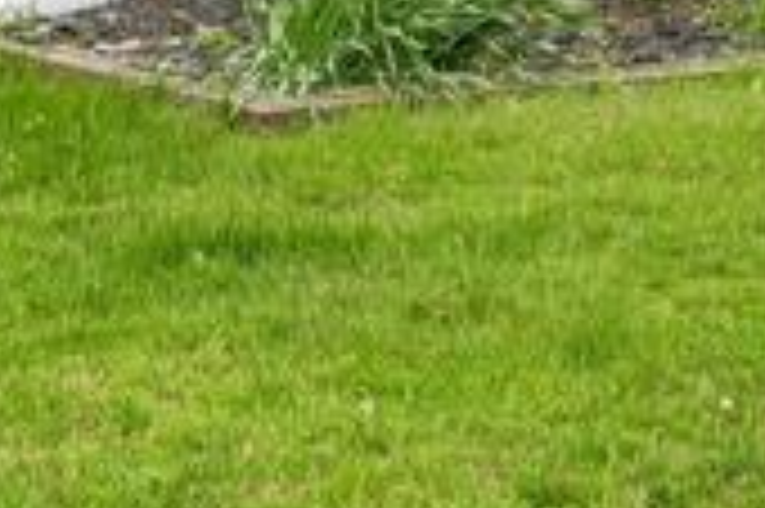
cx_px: 526
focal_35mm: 169
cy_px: -953
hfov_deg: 12.2
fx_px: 3588
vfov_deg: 7.3
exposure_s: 1/60
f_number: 8
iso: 125
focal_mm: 28
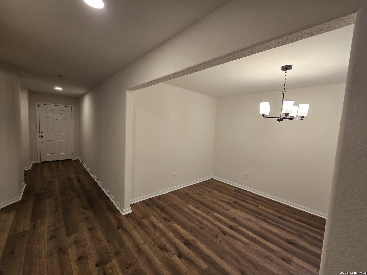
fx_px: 138
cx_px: 184
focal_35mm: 13
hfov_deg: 106.2
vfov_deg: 89.9
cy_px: 138
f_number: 2.2
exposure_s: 1/60
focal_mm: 2.2
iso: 125
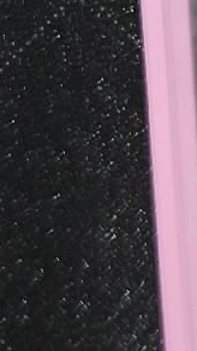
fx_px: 1534
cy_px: -156
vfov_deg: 12.5
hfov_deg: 6.8
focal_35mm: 165
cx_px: 514
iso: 1000
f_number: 1.65
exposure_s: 1/30
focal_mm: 6.18
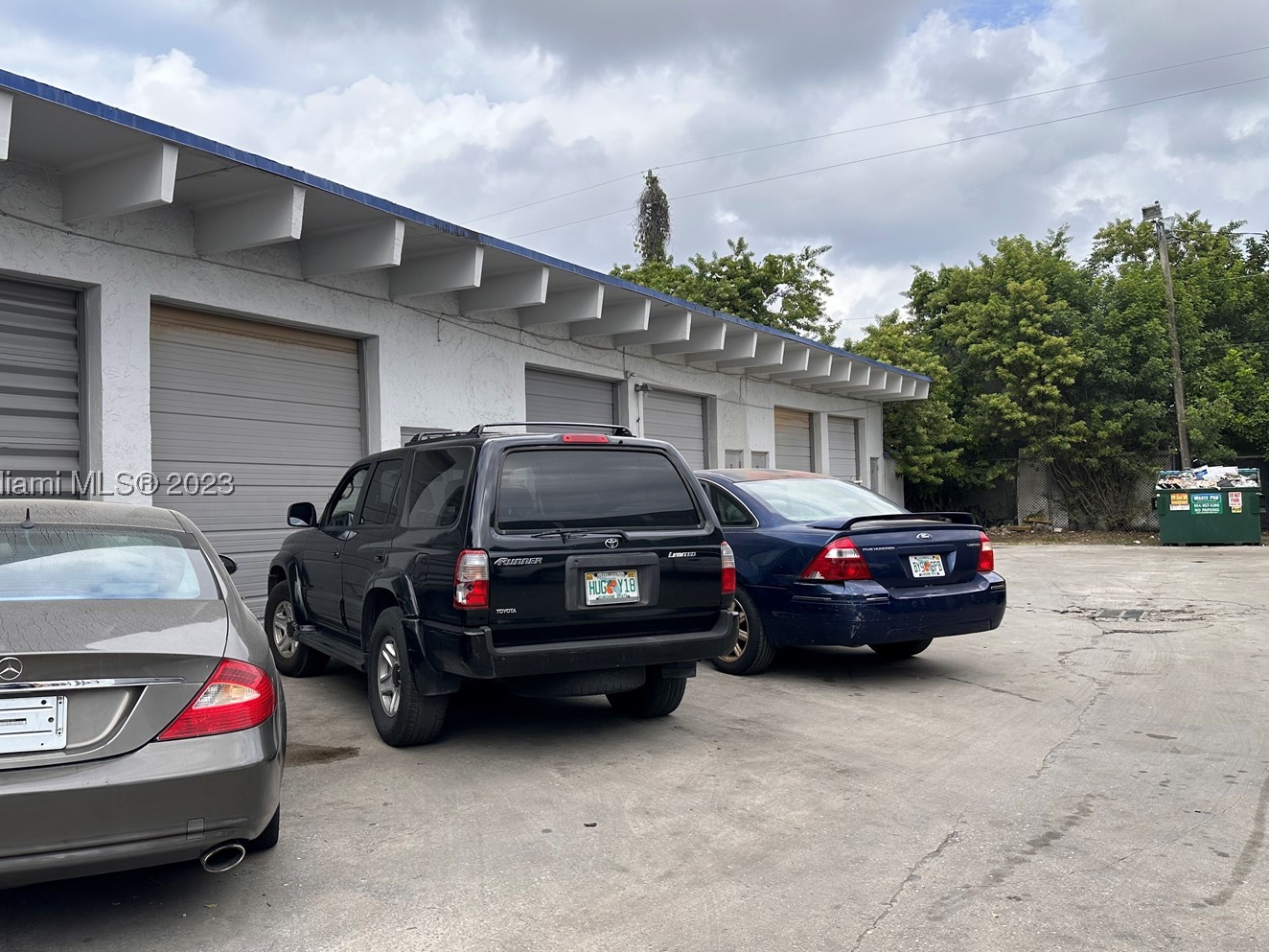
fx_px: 1063
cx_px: 539
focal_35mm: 29
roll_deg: +1.4
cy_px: 482
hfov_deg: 61.4
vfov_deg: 48.2
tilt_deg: +1.6
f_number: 1.78
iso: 80
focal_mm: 6.86
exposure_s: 1/1988
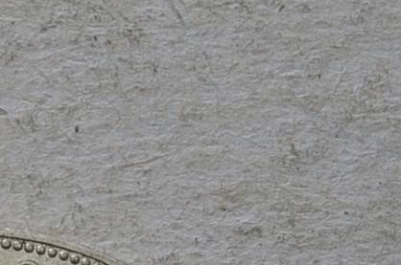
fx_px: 3736
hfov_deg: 5.8
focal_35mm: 336
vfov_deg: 4.1
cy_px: 303
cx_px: -737
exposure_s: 1/250
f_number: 14
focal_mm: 38
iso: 400
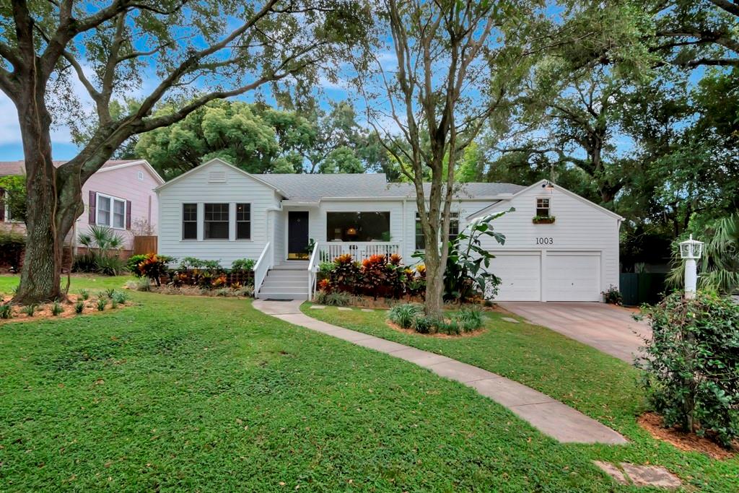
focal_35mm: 16
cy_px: 246
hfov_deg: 95.0
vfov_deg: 72.1
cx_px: 370
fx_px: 339
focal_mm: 11
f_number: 9
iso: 640
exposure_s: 1/250
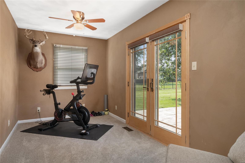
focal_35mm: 22
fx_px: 150
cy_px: 82
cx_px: 122
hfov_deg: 78.6
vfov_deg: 57.2
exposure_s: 1/5
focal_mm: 11
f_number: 9
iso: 640
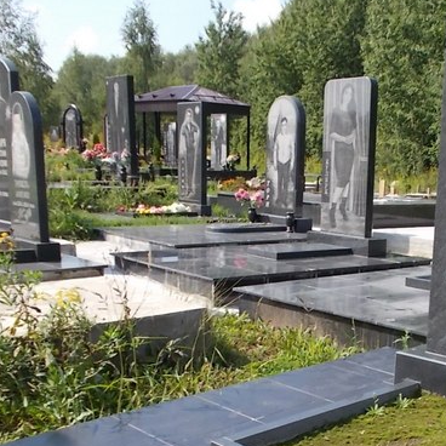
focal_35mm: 50
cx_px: 325
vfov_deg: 33.4
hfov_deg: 33.5
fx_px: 729
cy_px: 331
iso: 80
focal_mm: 4.6
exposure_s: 1/80
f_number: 8
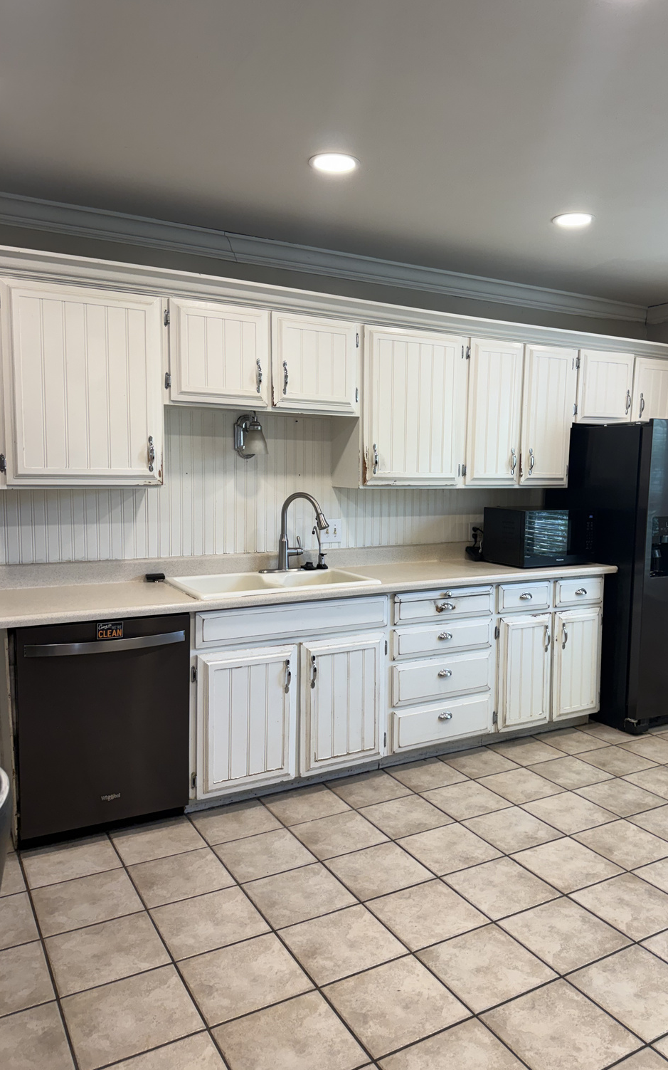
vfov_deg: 70.4
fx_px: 758
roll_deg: -1.6
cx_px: 398
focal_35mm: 26
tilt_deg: -6.2
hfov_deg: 47.3
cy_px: 538
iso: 80
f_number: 1.78
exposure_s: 1/120
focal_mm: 6.76
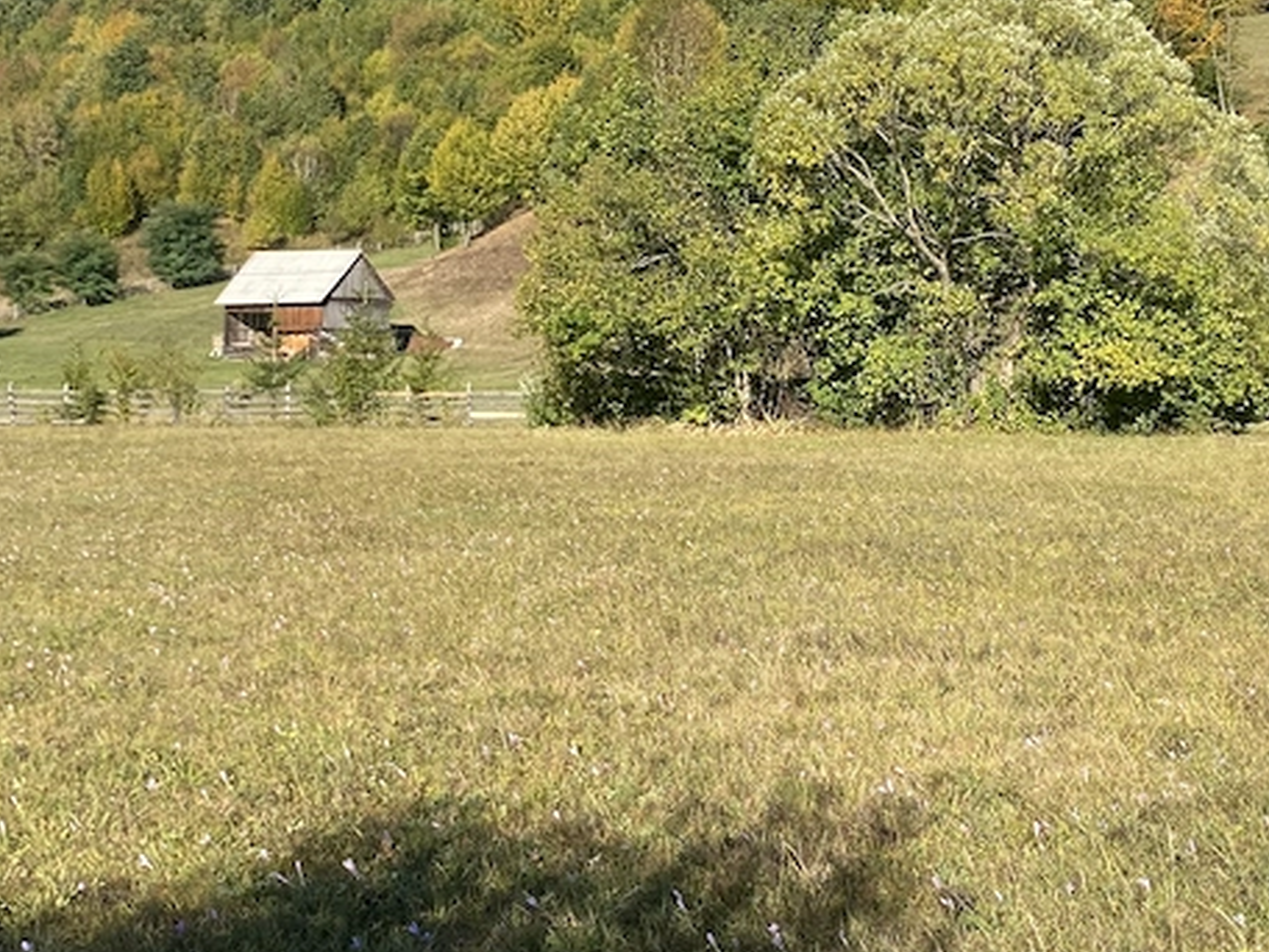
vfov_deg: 25.5
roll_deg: -1.2
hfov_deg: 33.6
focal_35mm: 57
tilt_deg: -0.9
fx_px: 2090
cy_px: 312
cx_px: 801
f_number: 1.8
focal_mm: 4.25
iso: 32
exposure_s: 1/1701
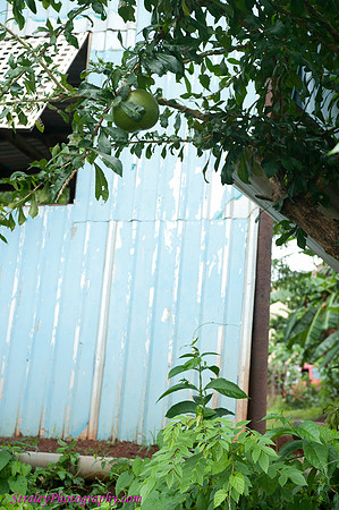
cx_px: 170
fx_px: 991
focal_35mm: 70
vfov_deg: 28.9
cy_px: 255
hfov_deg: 19.4
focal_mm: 70
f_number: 8
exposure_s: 1/250
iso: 800
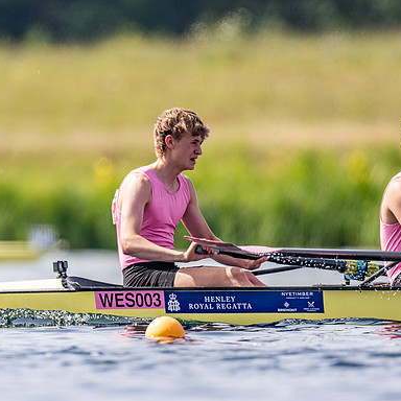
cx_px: 142
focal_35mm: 1155
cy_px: 200
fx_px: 15138
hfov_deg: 1.5
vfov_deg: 1.5
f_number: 4
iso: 200
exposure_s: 1/2500
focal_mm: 600
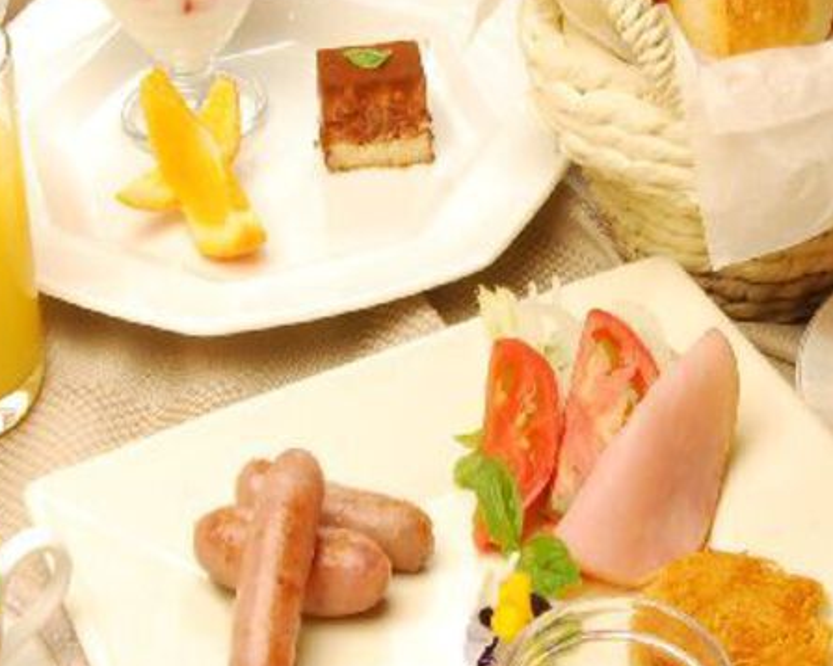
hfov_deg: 24.6
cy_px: 376
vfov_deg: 19.9
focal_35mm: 77
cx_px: 552
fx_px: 1897
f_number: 29
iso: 100
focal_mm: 34
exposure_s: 2.5
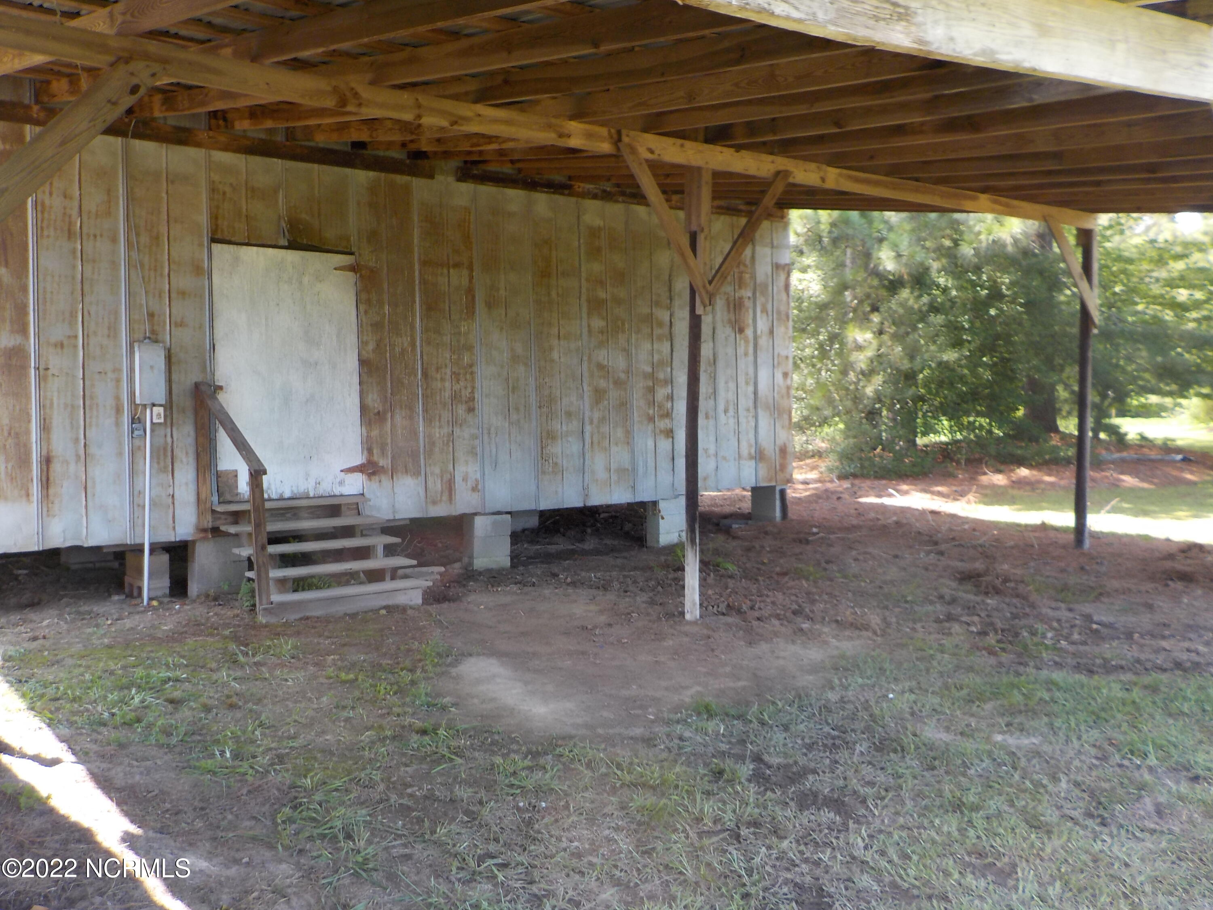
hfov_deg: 60.0
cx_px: 606
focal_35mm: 30
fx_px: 1051
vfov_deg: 46.8
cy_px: 455
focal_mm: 4.1
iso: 125
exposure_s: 1/100
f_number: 3.3
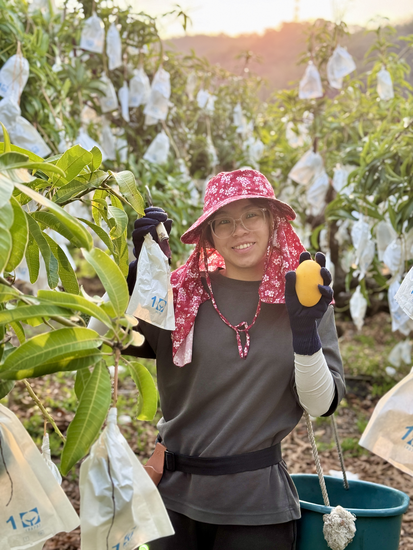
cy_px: 275
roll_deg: -3.9
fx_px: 764
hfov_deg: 30.3
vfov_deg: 39.7
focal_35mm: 48
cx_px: 206
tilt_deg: -0.4
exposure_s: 1/625
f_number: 1.78
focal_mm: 6.76
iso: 80
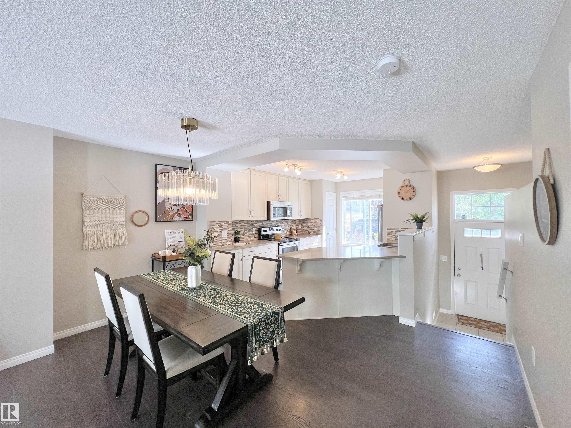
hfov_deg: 106.2
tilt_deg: +0.1
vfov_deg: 89.9
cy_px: 214
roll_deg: +0.6
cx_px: 286
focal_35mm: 13
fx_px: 214
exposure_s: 1/120
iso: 64
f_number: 1.8
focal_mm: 1.57
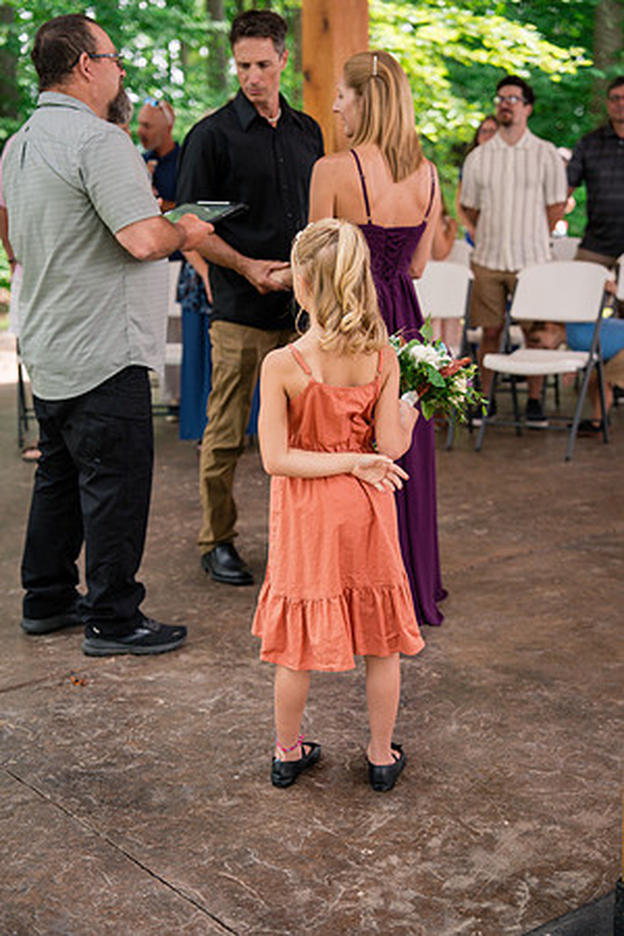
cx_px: 312
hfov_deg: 24.6
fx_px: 1430
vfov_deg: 36.2
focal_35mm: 55
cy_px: 468
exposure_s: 1/500
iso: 400
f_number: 2.8
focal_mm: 55
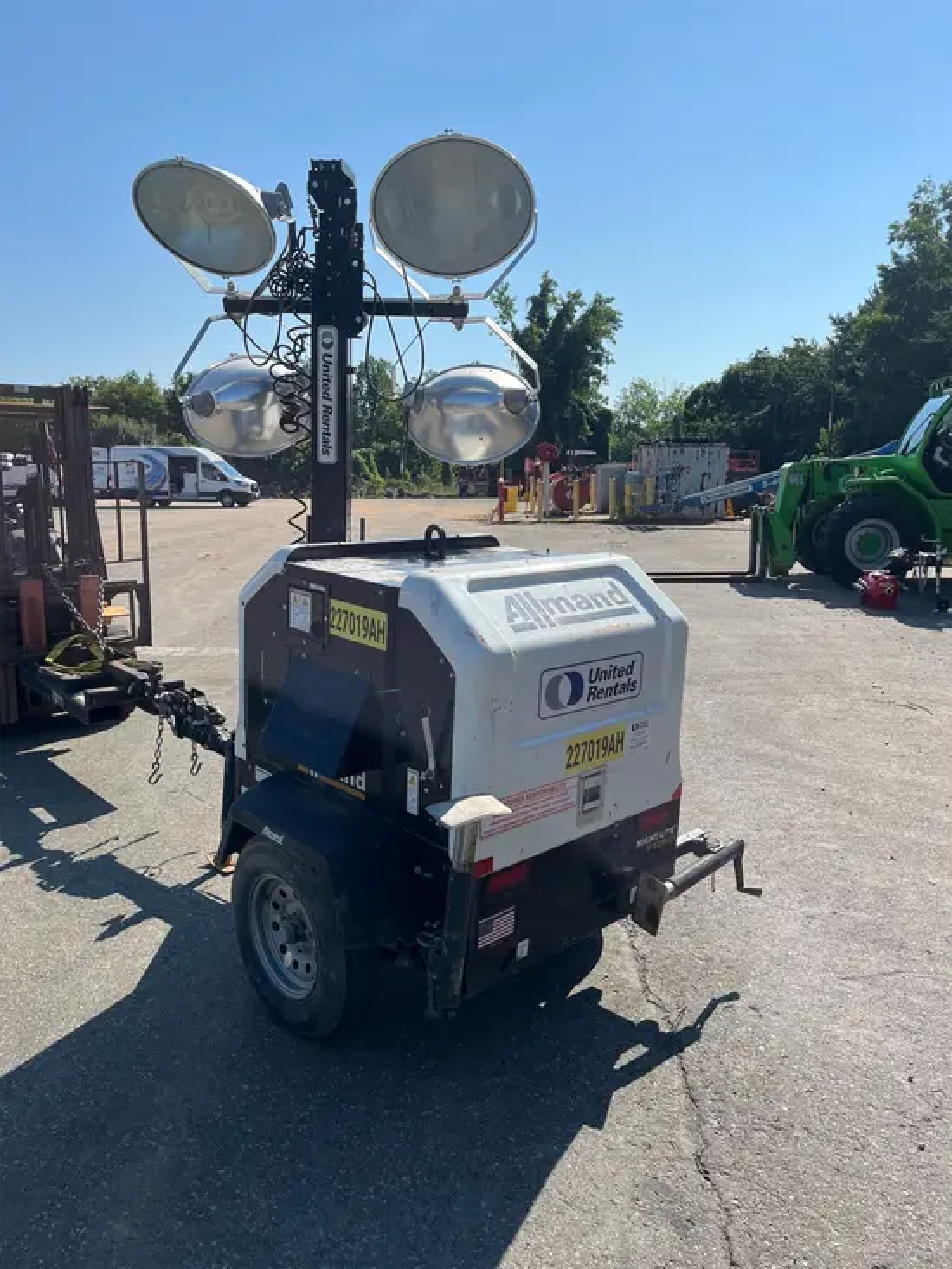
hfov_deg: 53.1
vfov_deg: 67.3
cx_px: 476
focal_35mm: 26
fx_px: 953
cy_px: 634
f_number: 1.6
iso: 50
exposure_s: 1/4149
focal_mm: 5.1
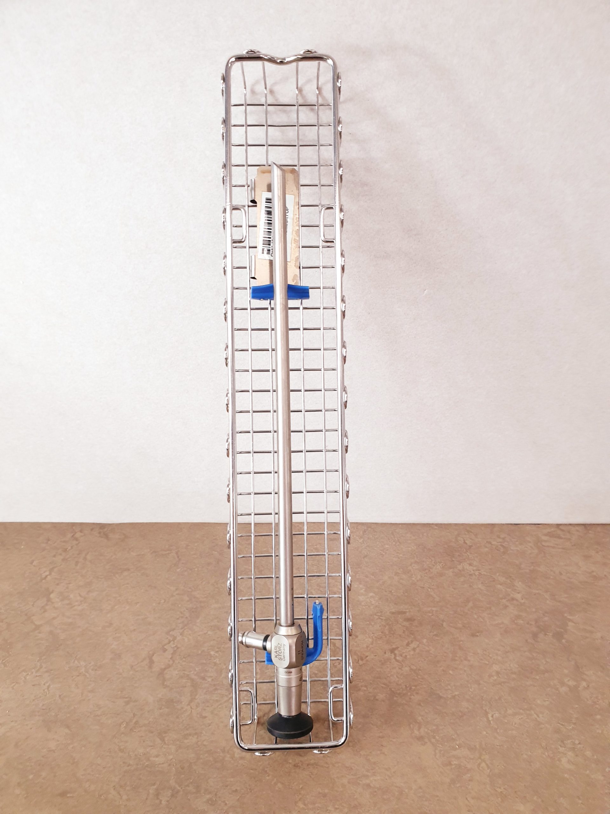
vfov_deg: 67.3
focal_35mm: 26
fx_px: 611
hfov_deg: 53.1
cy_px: 407
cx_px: 305
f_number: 2.4
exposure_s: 1/50
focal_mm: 4.3
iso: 250
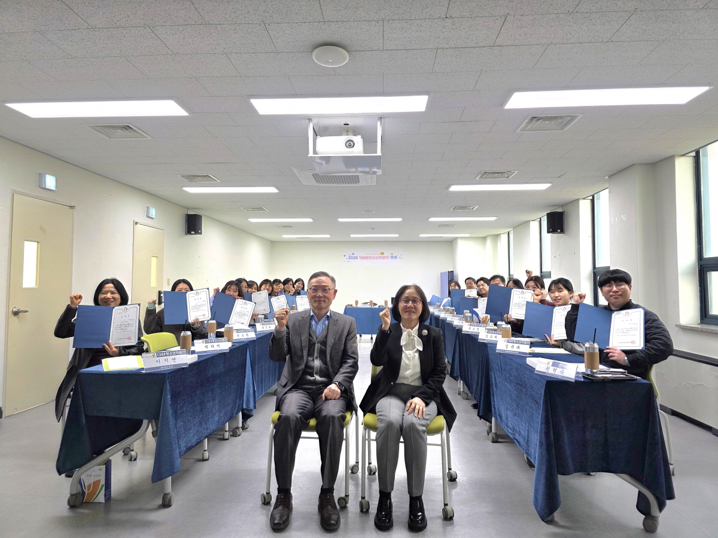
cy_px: 269
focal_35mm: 23
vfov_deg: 58.9
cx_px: 359
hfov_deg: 73.9
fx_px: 477
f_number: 1.7
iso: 200
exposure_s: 1/120
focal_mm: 6.3
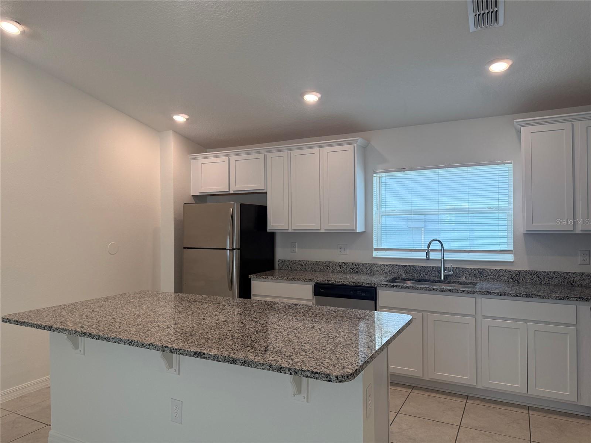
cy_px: 222
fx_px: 410
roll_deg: +1.0
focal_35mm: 24
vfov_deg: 56.8
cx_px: 296
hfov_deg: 71.6
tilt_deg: +1.0
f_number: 1.78
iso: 125
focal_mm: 6.76
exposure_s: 1/234
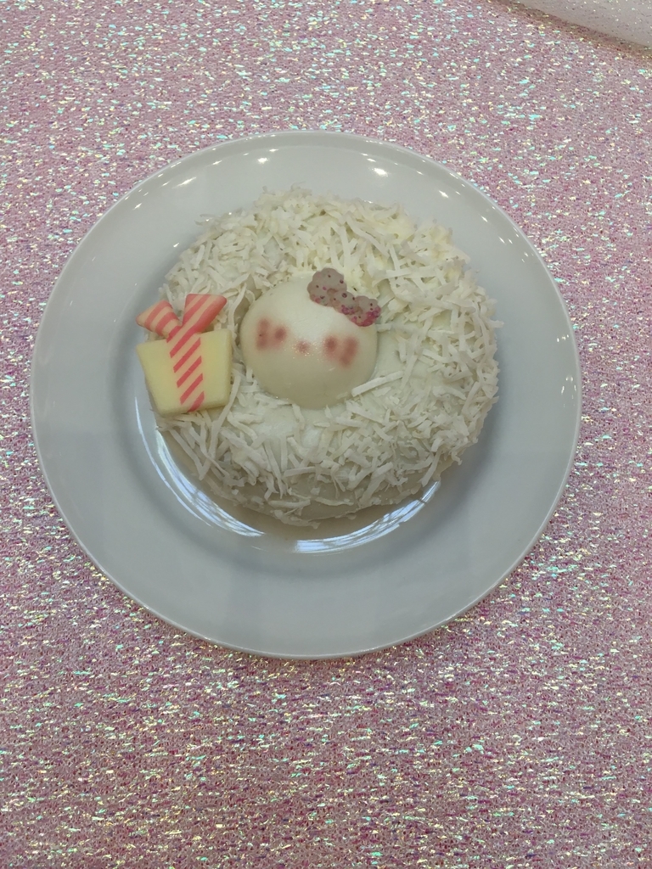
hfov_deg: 48.2
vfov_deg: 61.7
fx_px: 728
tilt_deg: -76.4
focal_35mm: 29
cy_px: 434
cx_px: 326
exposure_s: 1/40
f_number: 2.2
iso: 25
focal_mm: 4.15
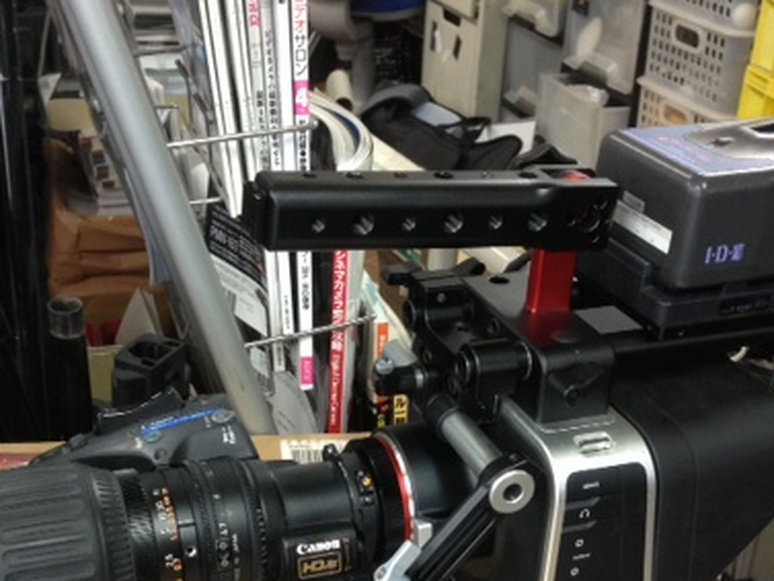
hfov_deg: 34.3
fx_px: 1253
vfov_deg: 25.7
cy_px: 464
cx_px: 326
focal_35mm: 56
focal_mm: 4.13
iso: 160
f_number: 2.4
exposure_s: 1/20
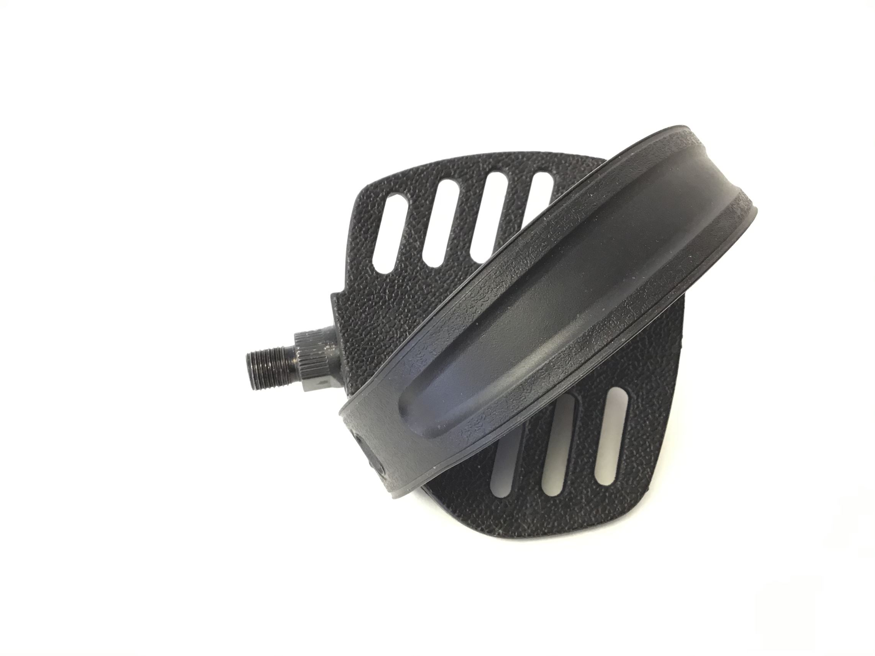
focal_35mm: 31
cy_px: 328
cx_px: 438
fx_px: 784
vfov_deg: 45.4
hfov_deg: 58.4
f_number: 2.4
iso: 80
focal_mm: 3.3
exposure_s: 1/30
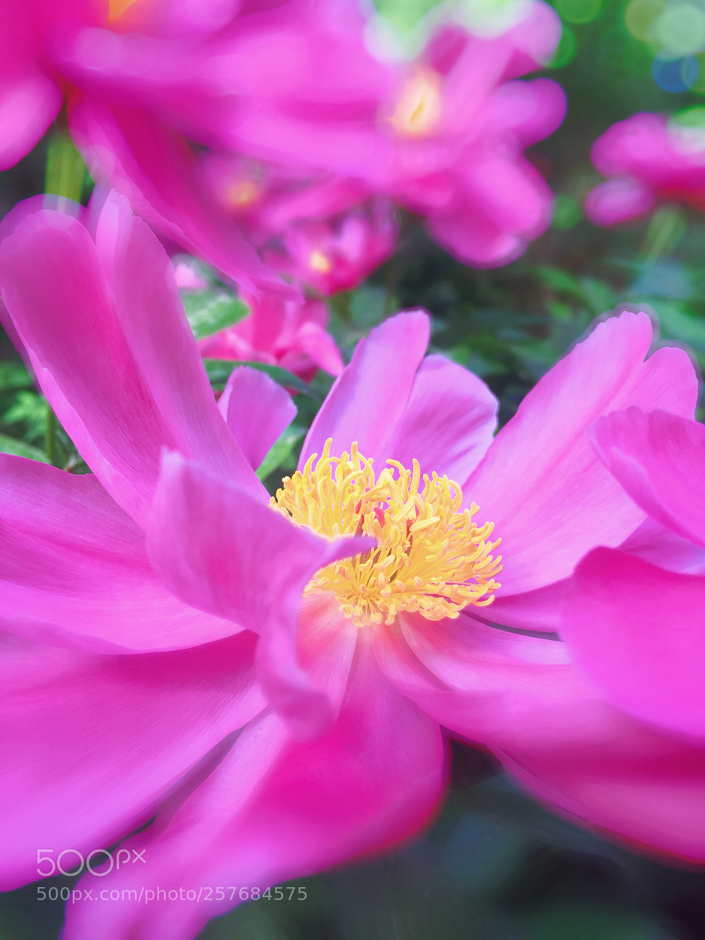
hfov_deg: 48.2
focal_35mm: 29
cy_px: 470
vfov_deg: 61.7
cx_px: 352
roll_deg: -2.5
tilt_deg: -19.9
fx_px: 787
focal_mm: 4.15
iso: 32
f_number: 2.2
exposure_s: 1/271
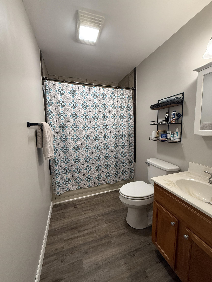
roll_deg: +2.4
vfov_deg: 102.1
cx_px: 106
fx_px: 114
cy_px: 141
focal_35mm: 14
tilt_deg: -5.9
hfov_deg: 85.7
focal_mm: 2.22
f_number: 2.2
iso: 320
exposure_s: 1/60
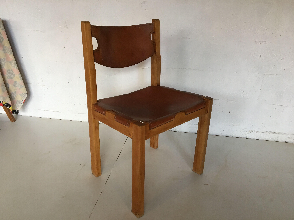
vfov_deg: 48.2
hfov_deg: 61.7
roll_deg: -1.7
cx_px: 147
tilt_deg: -22.2
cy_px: 110
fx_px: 246
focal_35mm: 29
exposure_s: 1/33
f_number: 2.2
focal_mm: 4.15
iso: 64
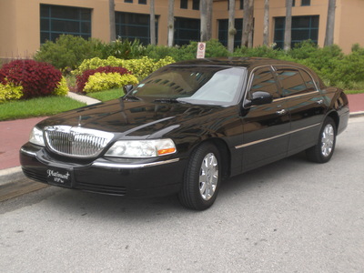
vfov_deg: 28.6
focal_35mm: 51
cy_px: 136
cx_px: 182
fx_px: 536
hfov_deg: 37.5
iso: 100
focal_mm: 8.44
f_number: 3.6
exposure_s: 1/80
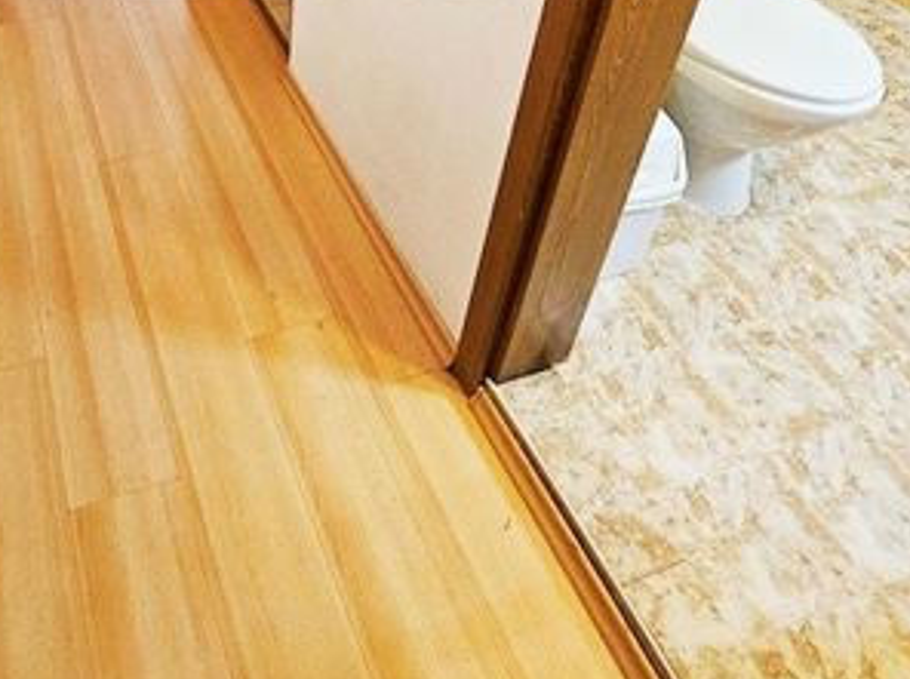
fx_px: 814
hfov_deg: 55.0
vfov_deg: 37.8
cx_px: 201
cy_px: -68
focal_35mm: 31
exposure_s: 1/50
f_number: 2.2
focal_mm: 1.7
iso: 250
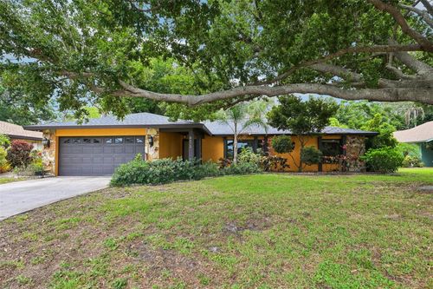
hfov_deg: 85.4
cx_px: 216
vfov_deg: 63.2
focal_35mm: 20
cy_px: 144
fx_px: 234
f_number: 8
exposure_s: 1/250
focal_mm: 19.5
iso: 400
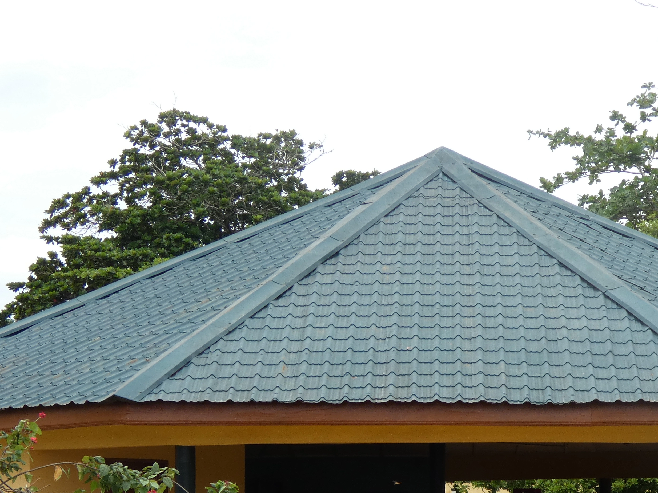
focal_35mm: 125
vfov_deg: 11.8
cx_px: 454
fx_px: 2376
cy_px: 447
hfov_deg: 15.7
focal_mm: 11.3
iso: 80
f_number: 4.2
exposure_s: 1/320
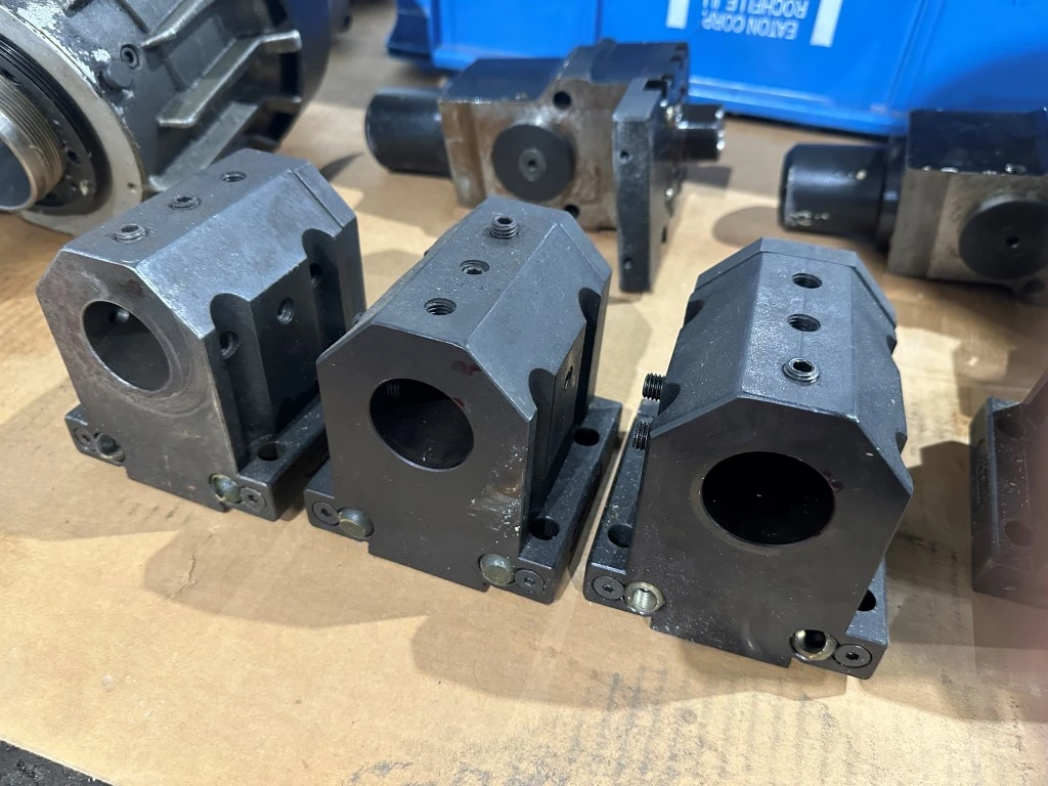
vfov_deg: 56.8
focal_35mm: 24
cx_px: 524
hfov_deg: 71.6
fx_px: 727
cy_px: 393
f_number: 1.78
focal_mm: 6.86
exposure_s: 1/40
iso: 640
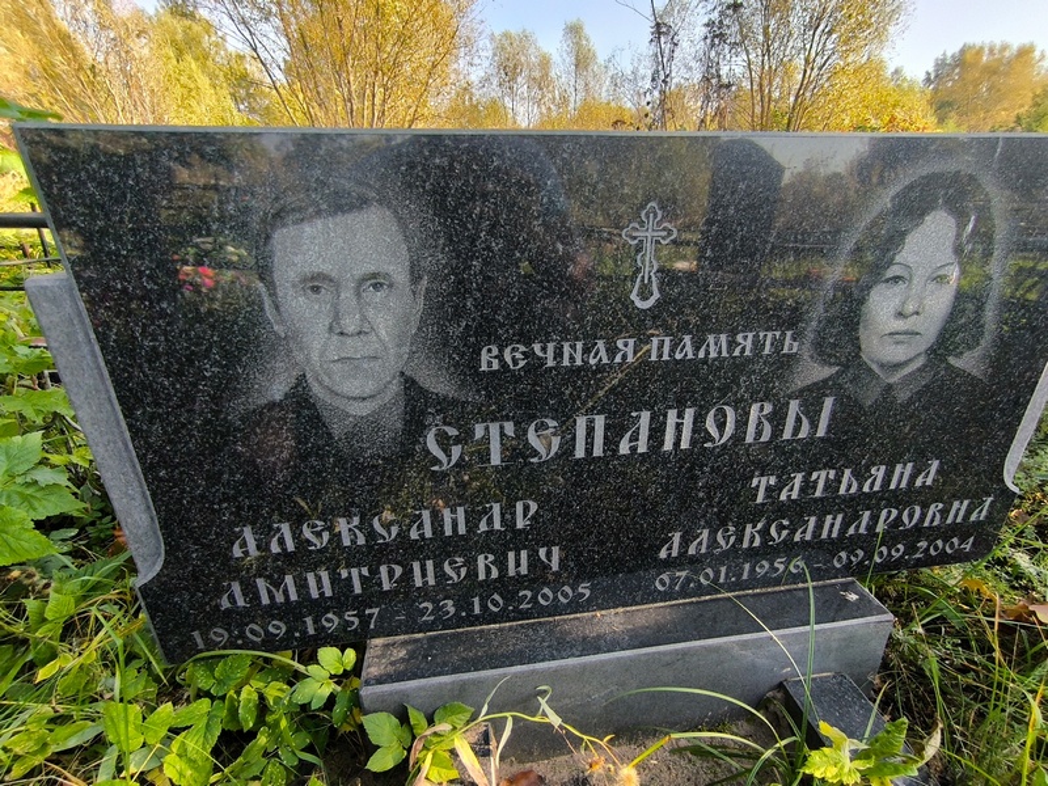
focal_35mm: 16
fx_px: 484
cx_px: 524
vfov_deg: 78.1
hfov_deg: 94.5
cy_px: 393
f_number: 2.2
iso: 50
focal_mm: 1.65
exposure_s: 1/199
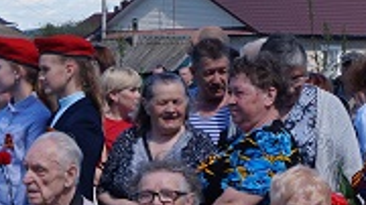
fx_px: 1523
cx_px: -63
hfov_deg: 13.4
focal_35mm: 157
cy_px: 200
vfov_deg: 7.7
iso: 100
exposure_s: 1/125
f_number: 11
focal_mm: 30
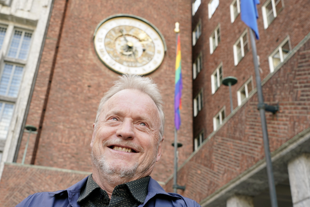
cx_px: 155
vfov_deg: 32.6
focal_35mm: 41
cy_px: 104
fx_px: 353
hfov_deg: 47.4
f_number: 8
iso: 500
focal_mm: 40
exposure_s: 1/80
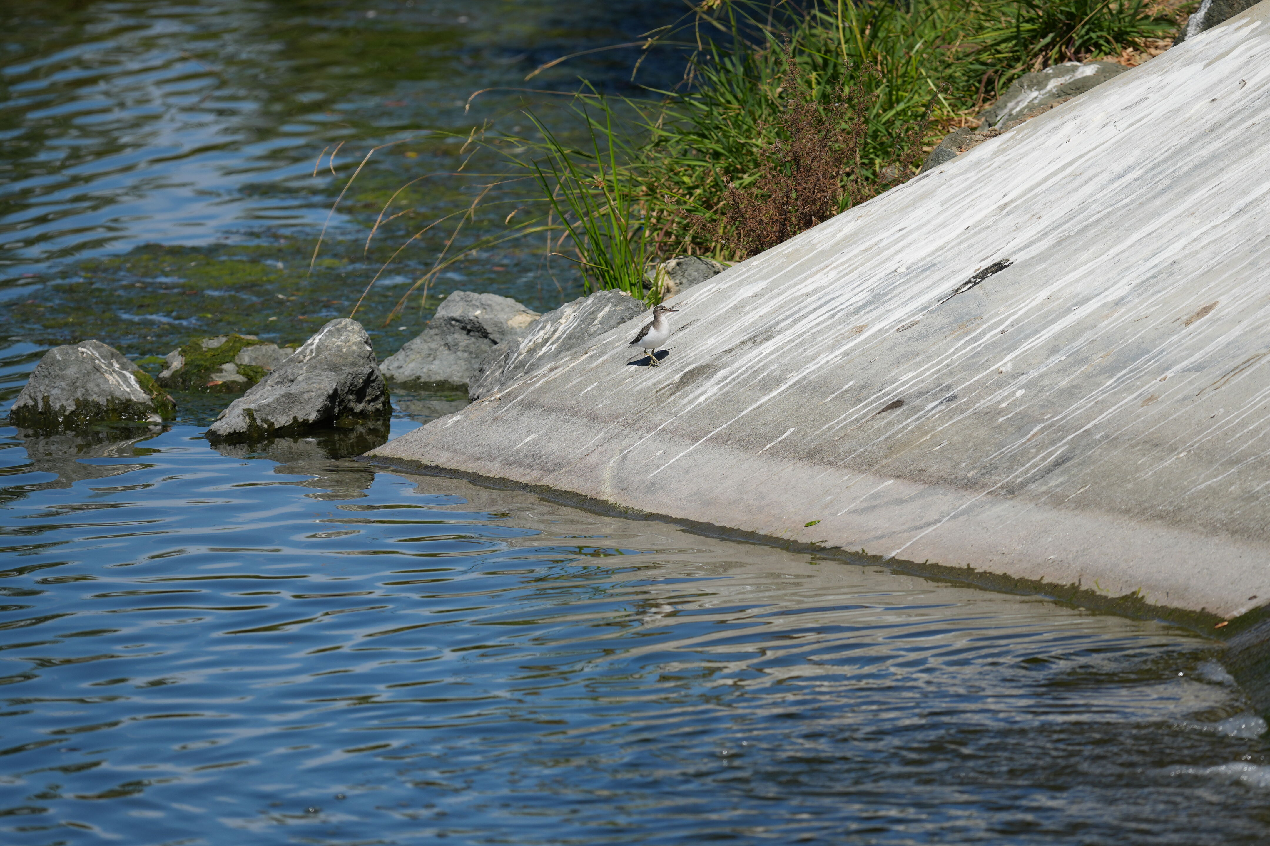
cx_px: 635
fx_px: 21165
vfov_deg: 2.3
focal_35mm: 600
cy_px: 423
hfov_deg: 3.4
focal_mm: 400
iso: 125
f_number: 4.5
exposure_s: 1/1600
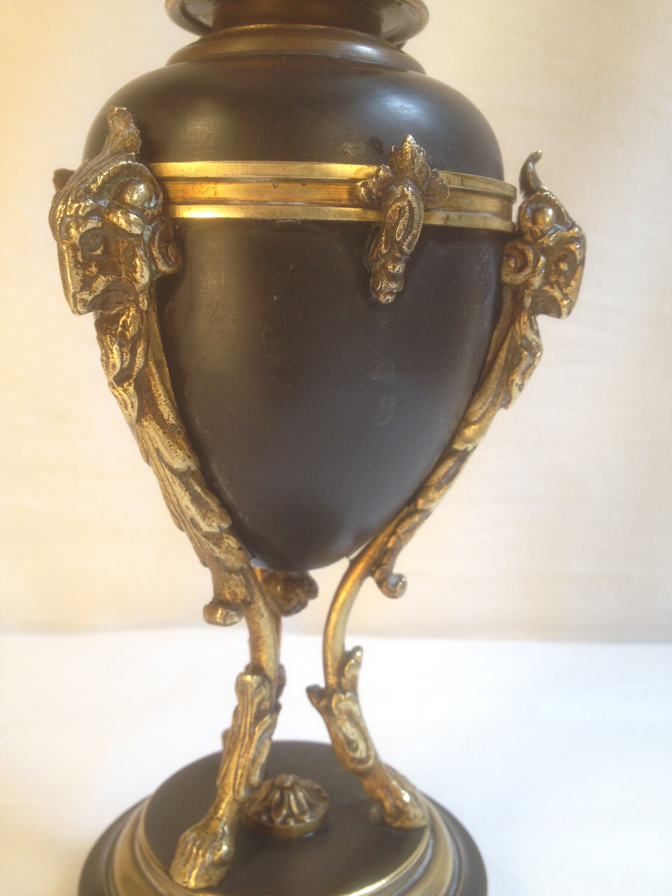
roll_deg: +0.9
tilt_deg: -9.7
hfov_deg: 40.7
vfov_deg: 52.6
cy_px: 448
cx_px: 336
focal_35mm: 35
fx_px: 906
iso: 64
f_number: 2.4
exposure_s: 1/20
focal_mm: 4.28
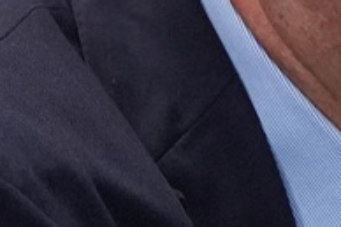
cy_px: -35
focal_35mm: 2380
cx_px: 320
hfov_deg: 0.9
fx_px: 22524
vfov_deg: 0.6
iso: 2500
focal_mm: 300
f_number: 2.8
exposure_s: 1/400
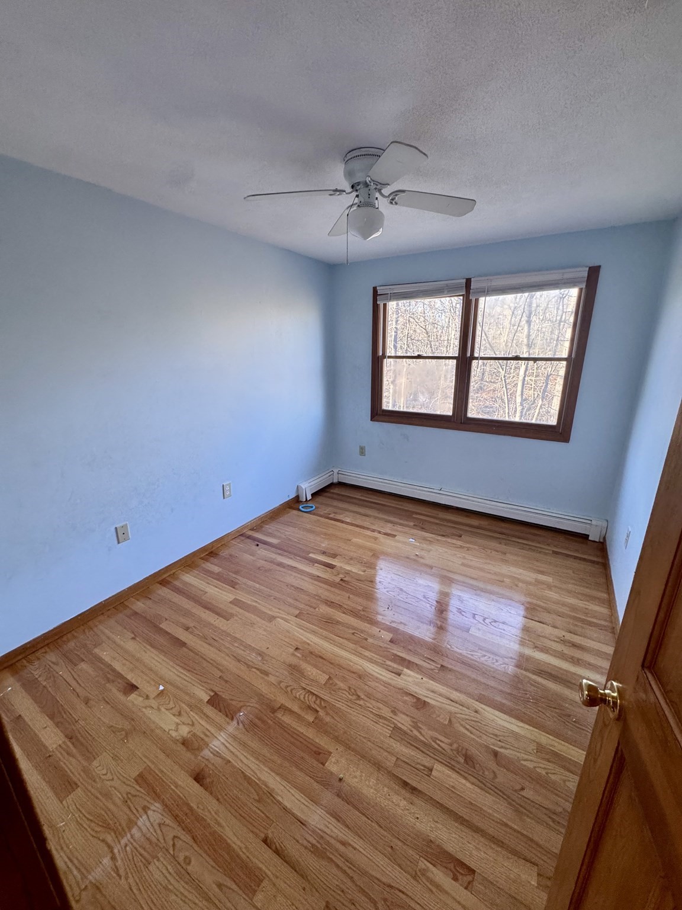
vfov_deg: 102.1
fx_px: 368
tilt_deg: -15.8
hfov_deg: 85.7
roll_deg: +1.2
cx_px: 341
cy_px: 455
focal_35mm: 14
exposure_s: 1/120
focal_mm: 2.22
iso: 250
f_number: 2.2
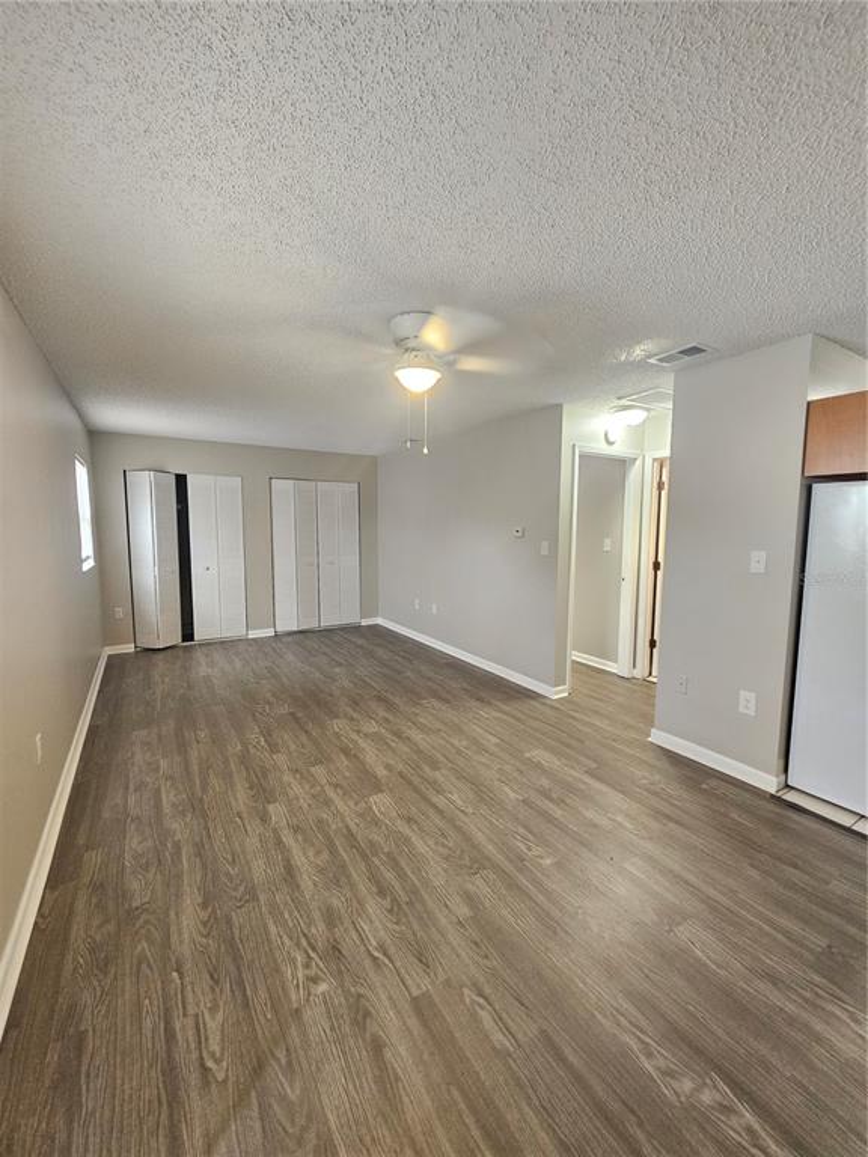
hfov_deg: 89.9
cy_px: 578
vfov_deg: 106.2
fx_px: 435
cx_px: 434
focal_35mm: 13
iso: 320
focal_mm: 2.2
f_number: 2.2
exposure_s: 1/40
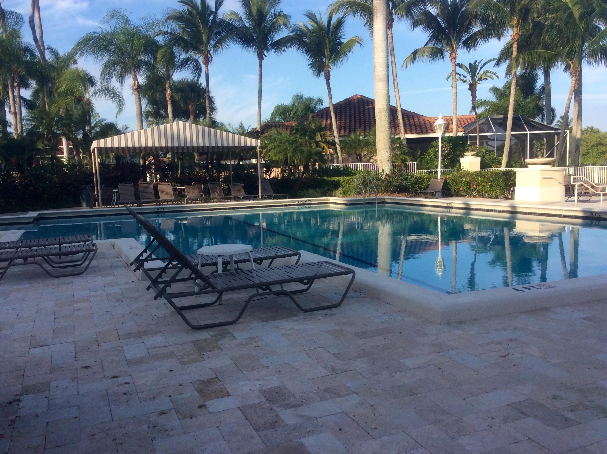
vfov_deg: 44.1
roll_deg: +1.1
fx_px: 560
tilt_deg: -8.8
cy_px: 227
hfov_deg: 56.9
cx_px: 304
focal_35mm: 32
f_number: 2.4
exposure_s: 1/706
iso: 32
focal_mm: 3.3
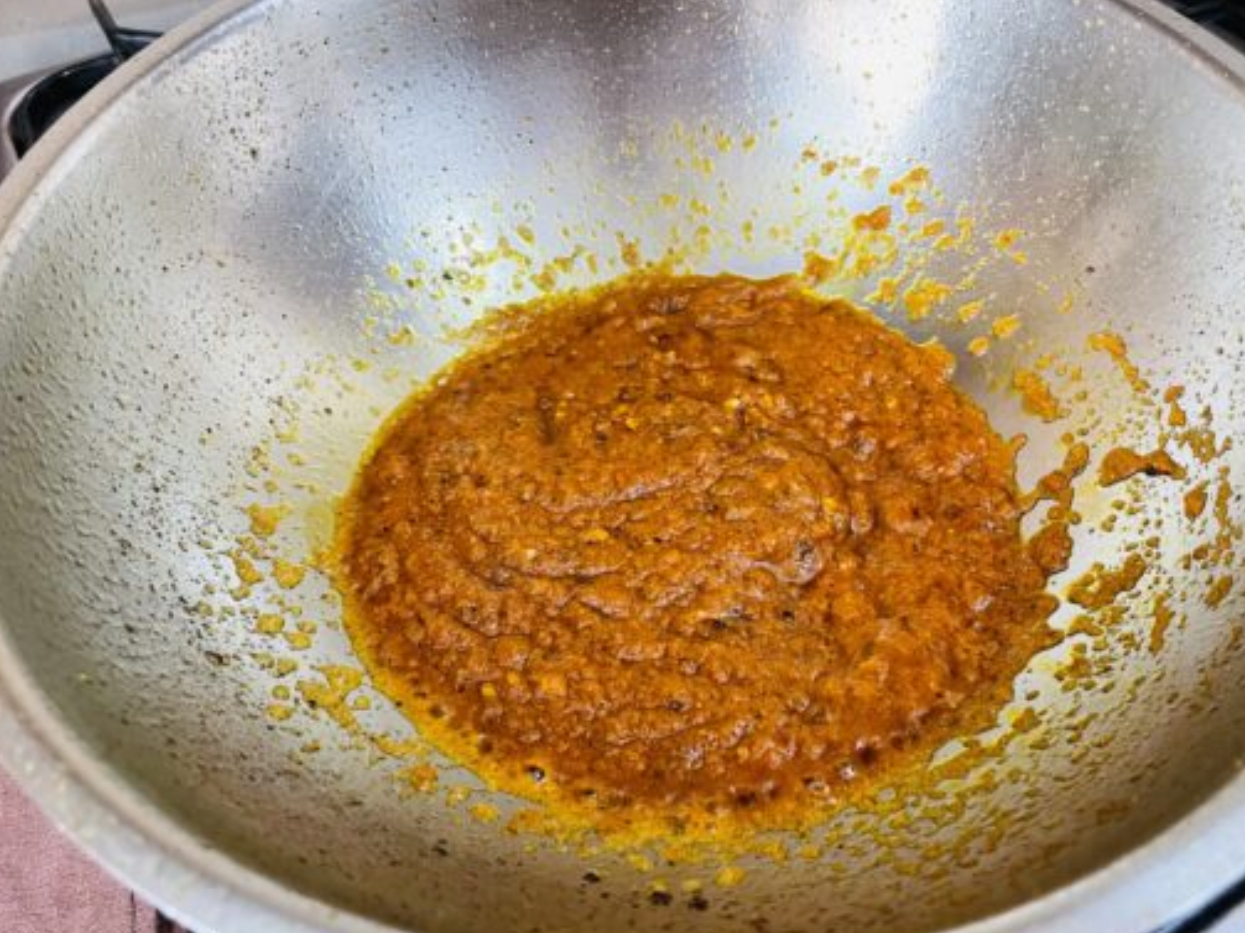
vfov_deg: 46.8
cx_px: 681
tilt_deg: -50.7
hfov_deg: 59.9
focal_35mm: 30
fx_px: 1079
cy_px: 496
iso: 200
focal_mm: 4.2
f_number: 1.6
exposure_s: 1/50
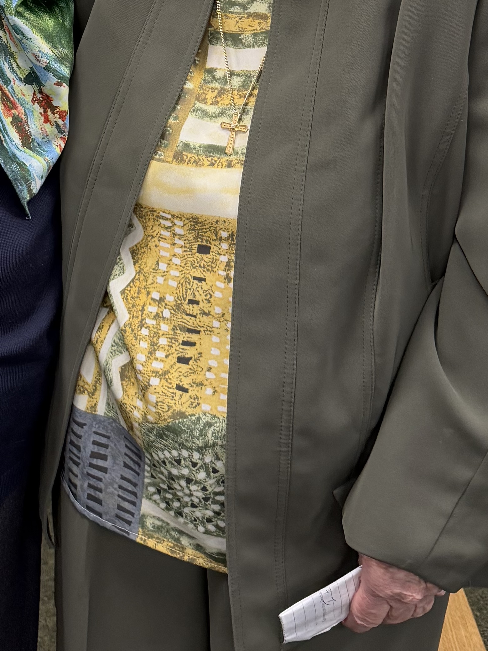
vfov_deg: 27.1
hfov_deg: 22.0
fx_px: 1240
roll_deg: -1.5
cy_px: -53
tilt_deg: -9.3
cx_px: 110
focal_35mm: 66
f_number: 1.78
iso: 200
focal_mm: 6.76
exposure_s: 1/74
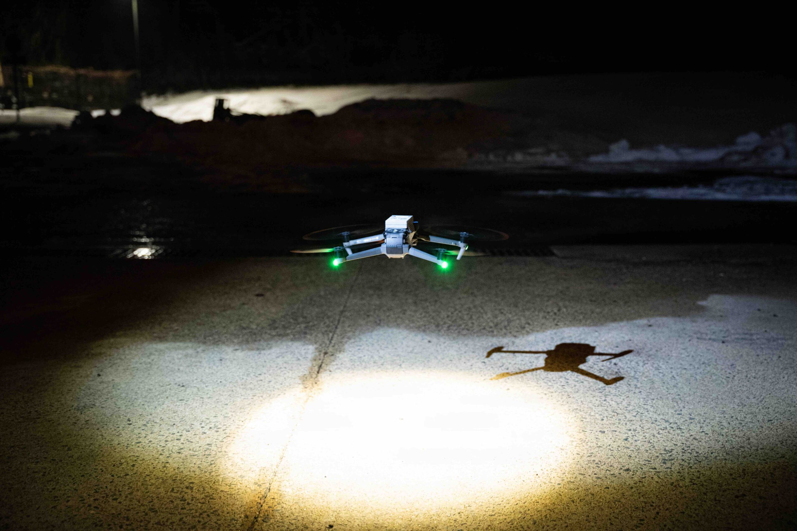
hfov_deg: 47.0
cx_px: 398
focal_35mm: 41
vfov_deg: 32.3
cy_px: 266
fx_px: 917
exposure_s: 1/100
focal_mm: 41.4
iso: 10000
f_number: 2.8
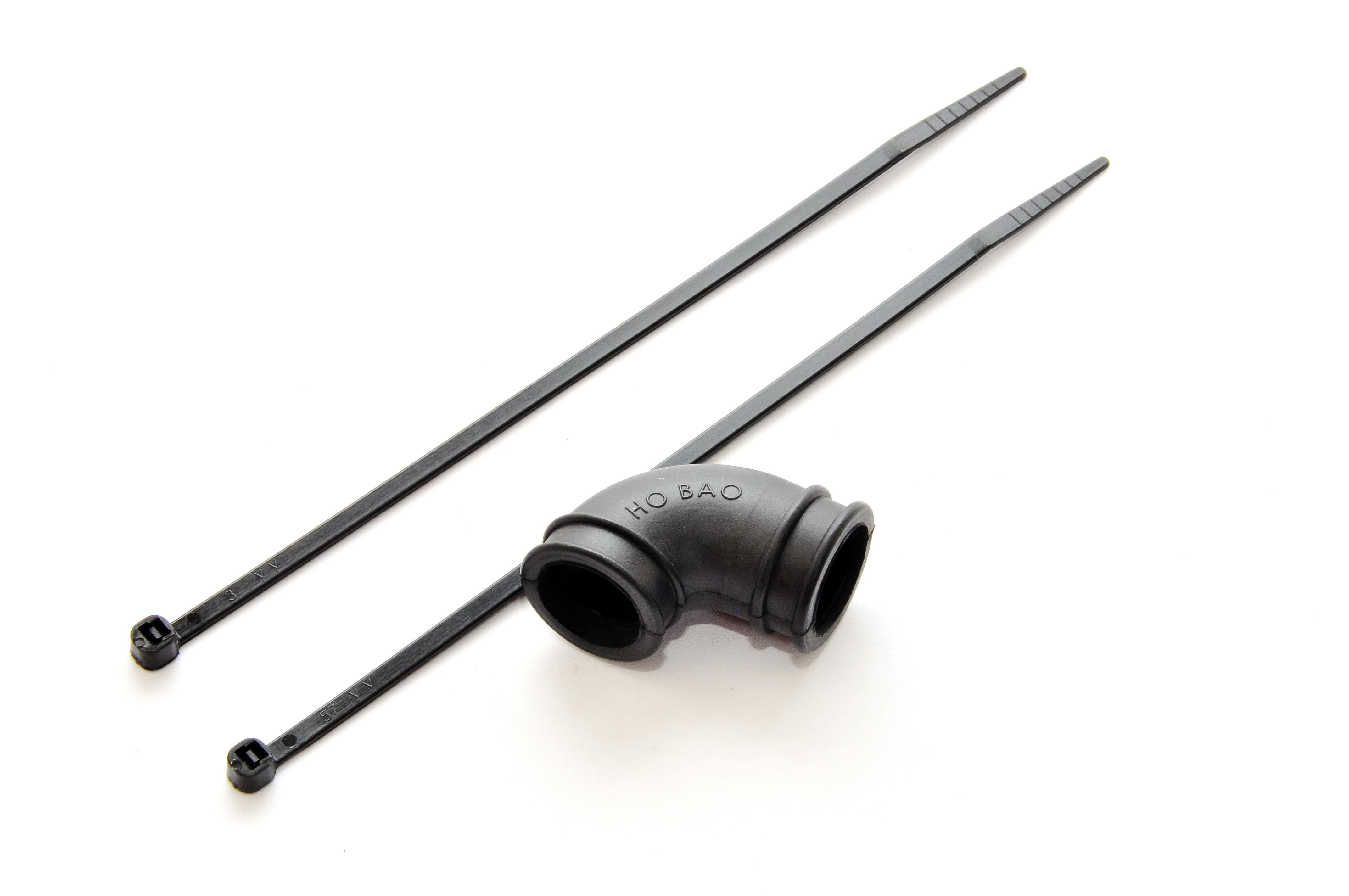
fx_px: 5502
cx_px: 674
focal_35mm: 147
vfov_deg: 9.3
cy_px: 448
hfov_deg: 14.0
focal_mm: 98
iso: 400
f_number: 22
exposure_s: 1/60
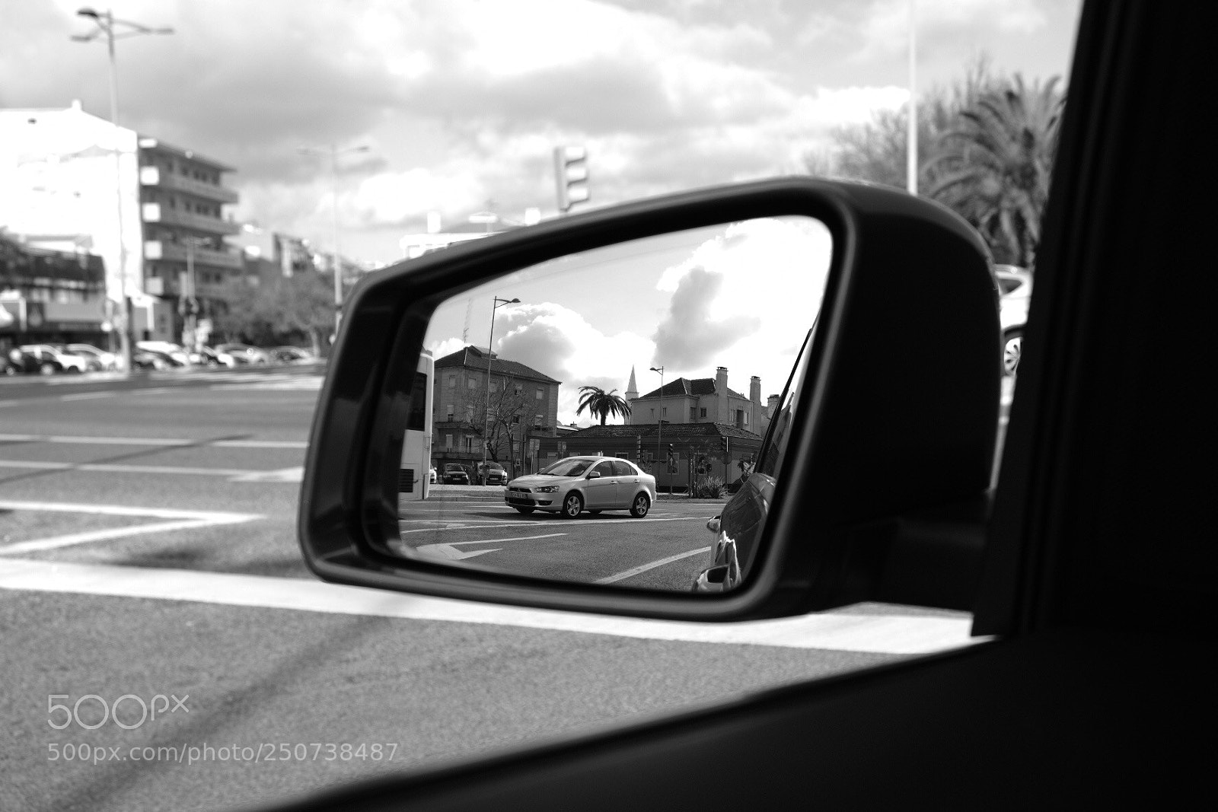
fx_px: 1353
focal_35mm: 40
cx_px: 609
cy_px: 406
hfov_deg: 48.5
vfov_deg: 33.4
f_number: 6.4
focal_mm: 26.5
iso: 100
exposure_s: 1/220
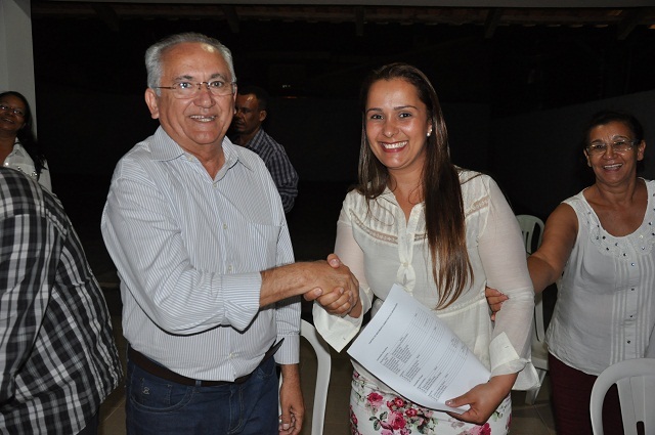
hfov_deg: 57.3
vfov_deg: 39.9
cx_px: 328
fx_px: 600
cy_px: 218
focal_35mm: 33
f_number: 3.8
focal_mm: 22
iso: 800
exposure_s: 1/60
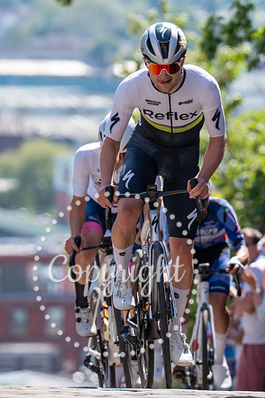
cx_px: 170
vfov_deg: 4.3
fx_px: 5343
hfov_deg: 2.8
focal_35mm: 484
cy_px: 194
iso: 160
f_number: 3.5
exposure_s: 1/1000
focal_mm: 197
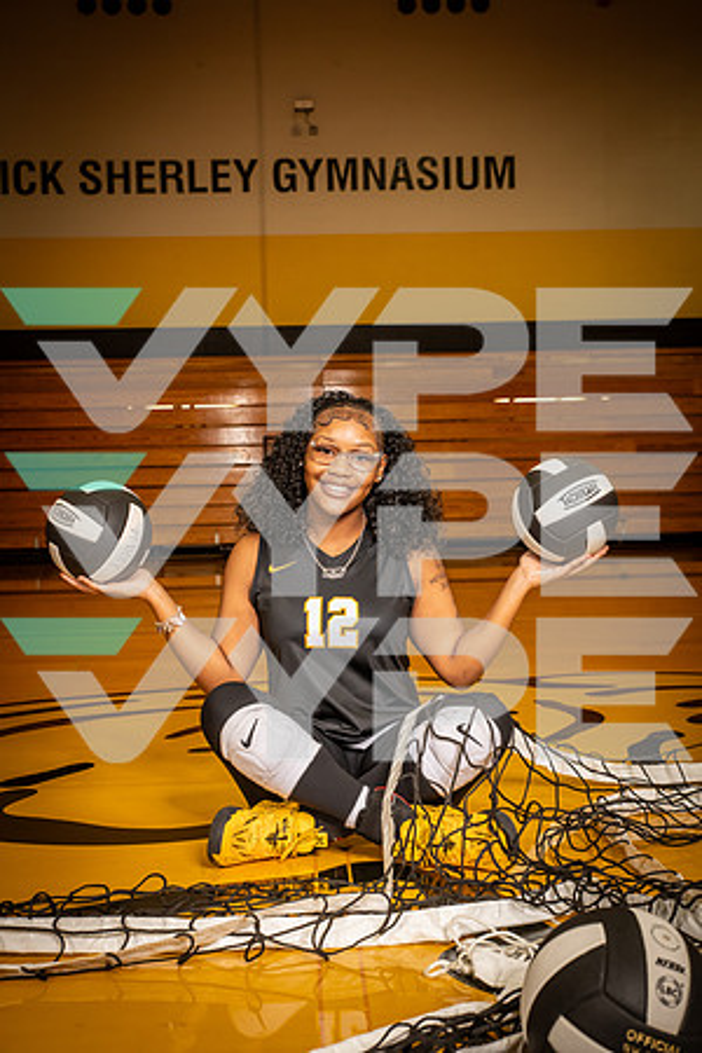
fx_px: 1287
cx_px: 351
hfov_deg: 30.5
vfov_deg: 44.5
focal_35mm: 44
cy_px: 526
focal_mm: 44
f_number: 7.1
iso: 800
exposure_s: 1/320
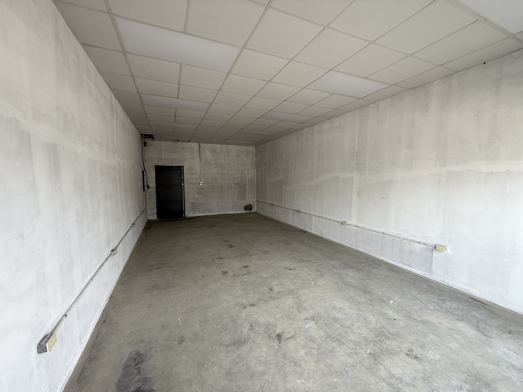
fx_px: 212
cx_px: 262
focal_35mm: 14
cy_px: 196
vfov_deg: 85.7
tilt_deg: -4.6
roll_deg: +0.3
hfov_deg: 102.1
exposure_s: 1/99
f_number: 2.2
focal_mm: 2.22
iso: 40
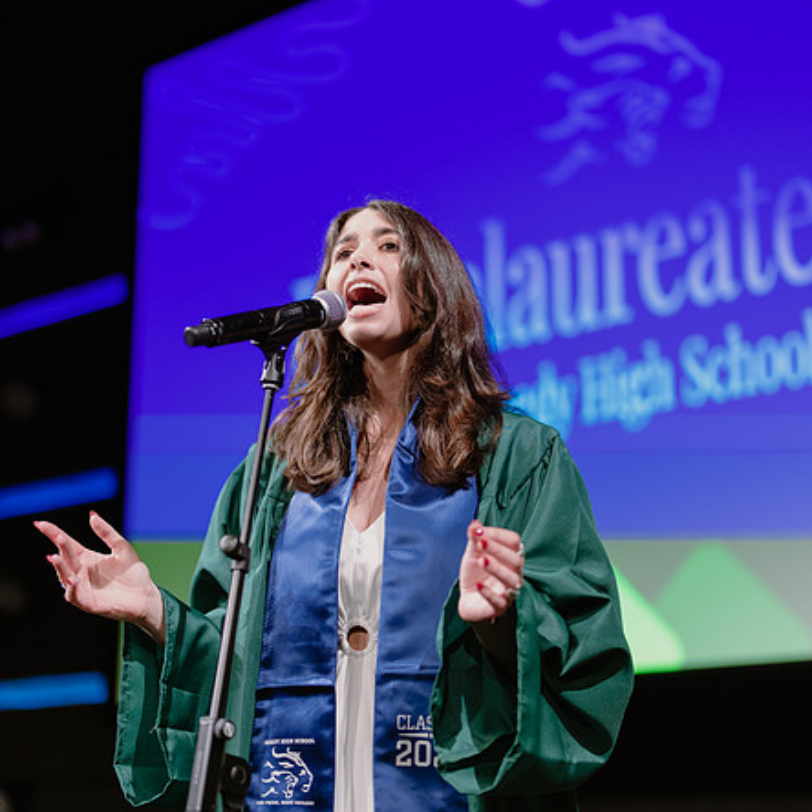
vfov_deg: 26.5
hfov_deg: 26.5
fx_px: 1725
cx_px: 426
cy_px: 410
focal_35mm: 65
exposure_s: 1/320
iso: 800
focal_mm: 50
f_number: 1.2
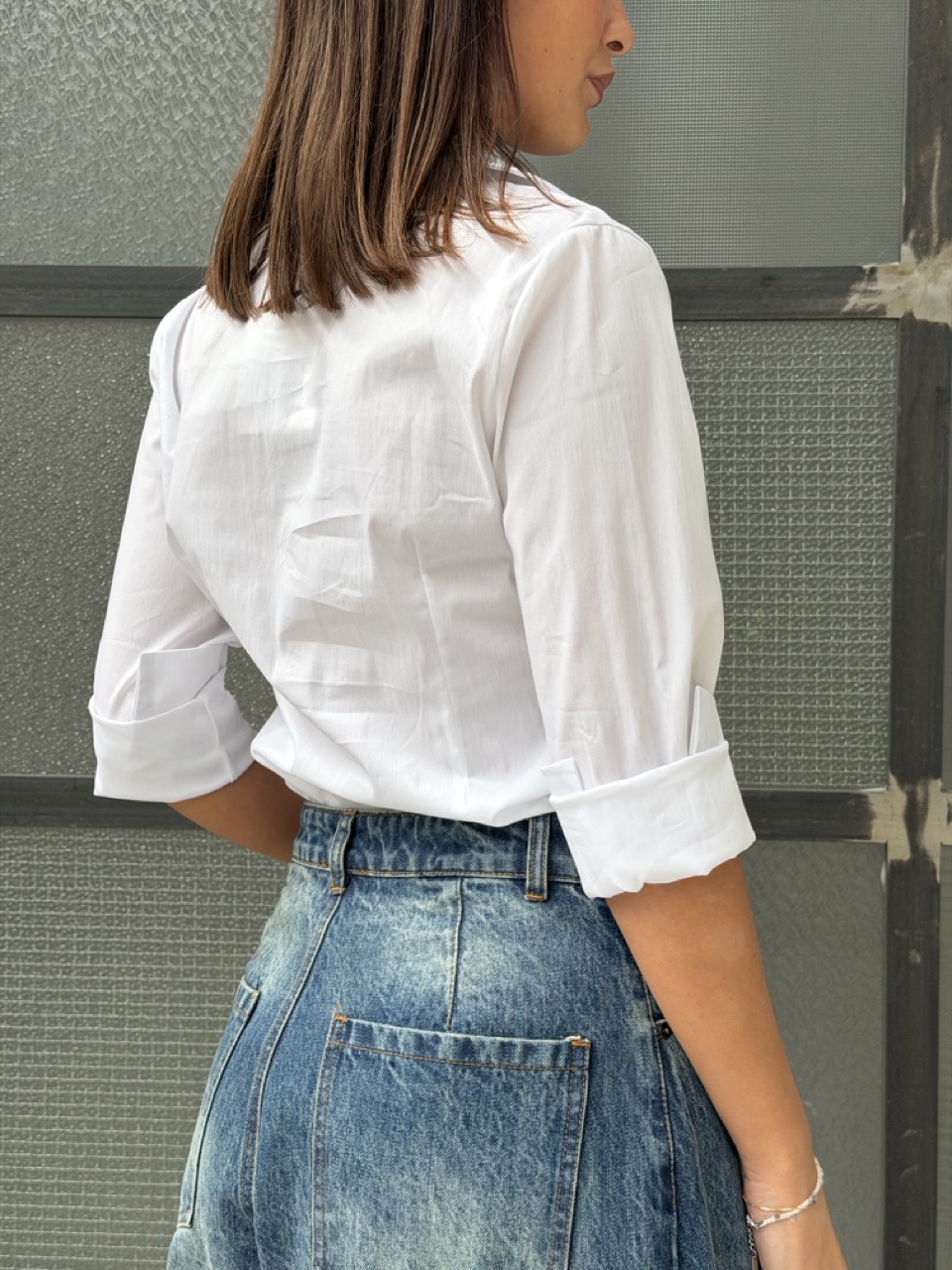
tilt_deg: -2.3
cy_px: 635
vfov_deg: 39.7
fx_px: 1760
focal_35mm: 48
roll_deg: -0.8
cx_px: 476
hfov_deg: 30.3
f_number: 1.78
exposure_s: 1/121
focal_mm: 6.76
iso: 80
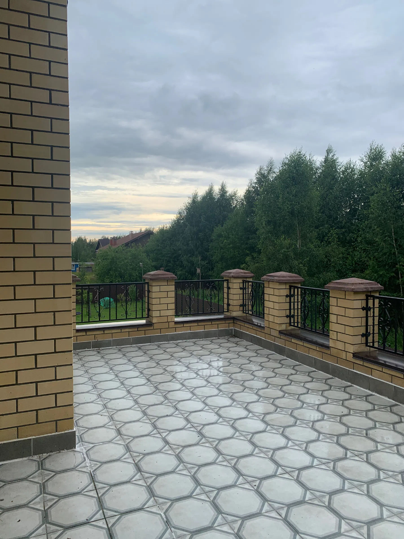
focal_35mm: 26
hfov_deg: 53.1
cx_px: 202
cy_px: 270
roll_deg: -0.2
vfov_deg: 67.3
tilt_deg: -0.7
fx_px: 405
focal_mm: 4.25
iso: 25
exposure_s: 1/687
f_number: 1.8
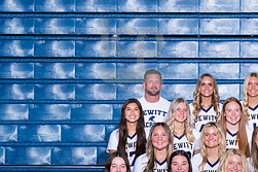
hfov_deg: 11.2
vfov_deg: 7.5
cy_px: 215
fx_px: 1303
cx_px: 268
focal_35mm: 182
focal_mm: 58
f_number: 7.1
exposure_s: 1/250
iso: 640
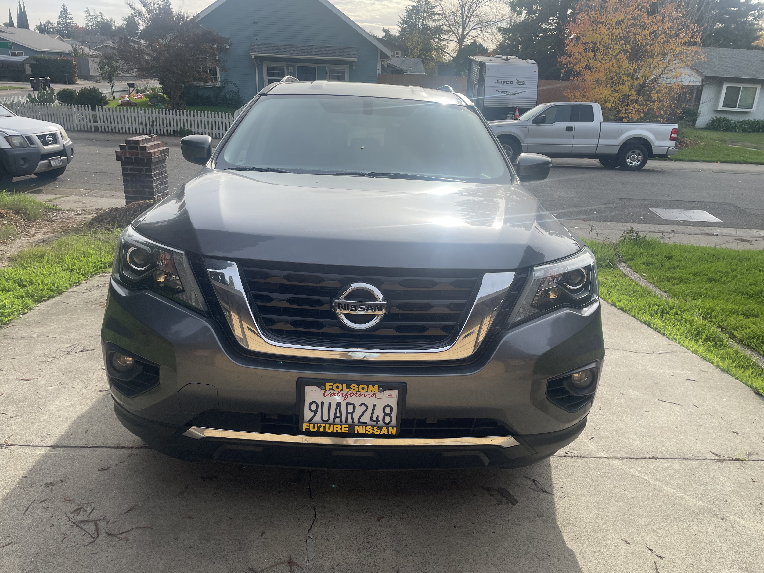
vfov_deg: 53.1
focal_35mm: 26
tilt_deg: -20.0
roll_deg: -2.5
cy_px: 286
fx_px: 574
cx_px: 382
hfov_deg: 67.3
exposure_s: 1/2212
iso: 32
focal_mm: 4.2
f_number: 1.6
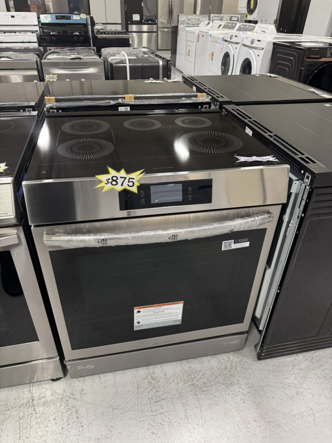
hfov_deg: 56.8
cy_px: 222
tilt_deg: -33.6
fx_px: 307
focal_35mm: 24
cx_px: 166
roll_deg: -0.3
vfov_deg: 71.6
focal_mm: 6.76
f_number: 1.78
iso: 400
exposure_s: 1/60
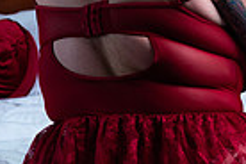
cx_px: 153
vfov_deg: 9.3
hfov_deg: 14.0
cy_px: 54
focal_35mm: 147
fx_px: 1004
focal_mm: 35
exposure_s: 1/500
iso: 125
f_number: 4
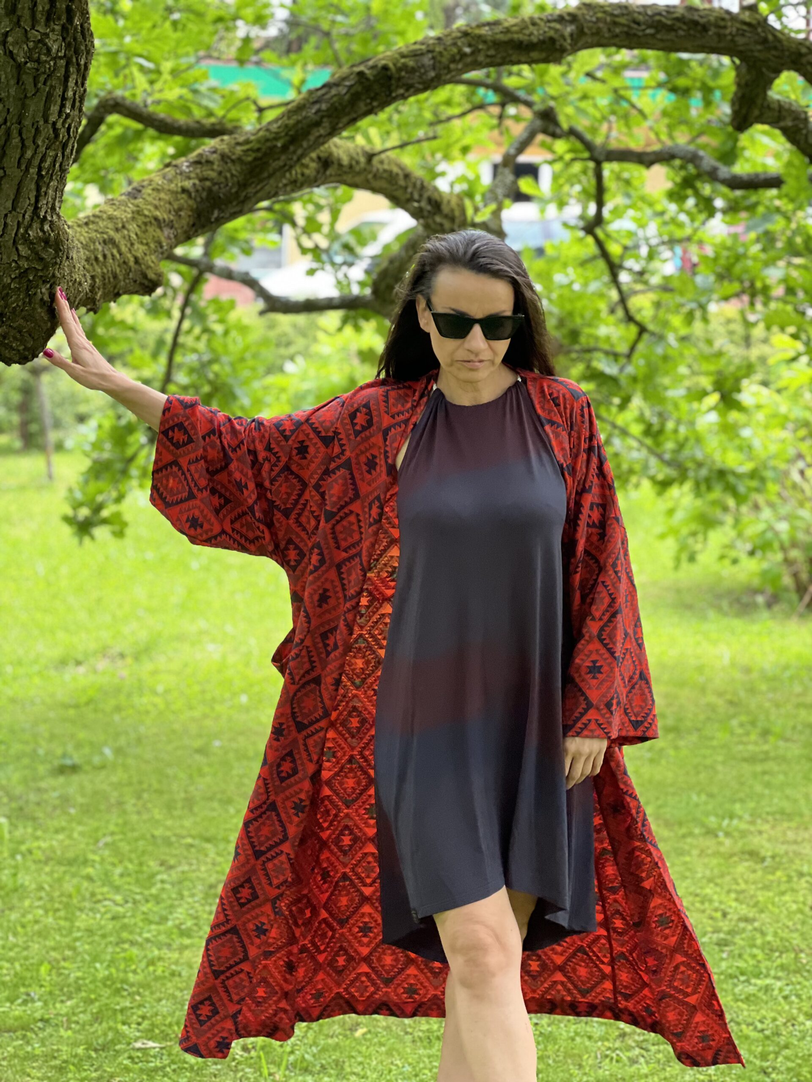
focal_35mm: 77
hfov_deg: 19.1
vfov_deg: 25.3
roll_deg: -1.2
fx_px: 2408
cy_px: 541
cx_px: 406
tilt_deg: -7.2
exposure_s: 1/121
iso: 100
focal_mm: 9
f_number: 2.8
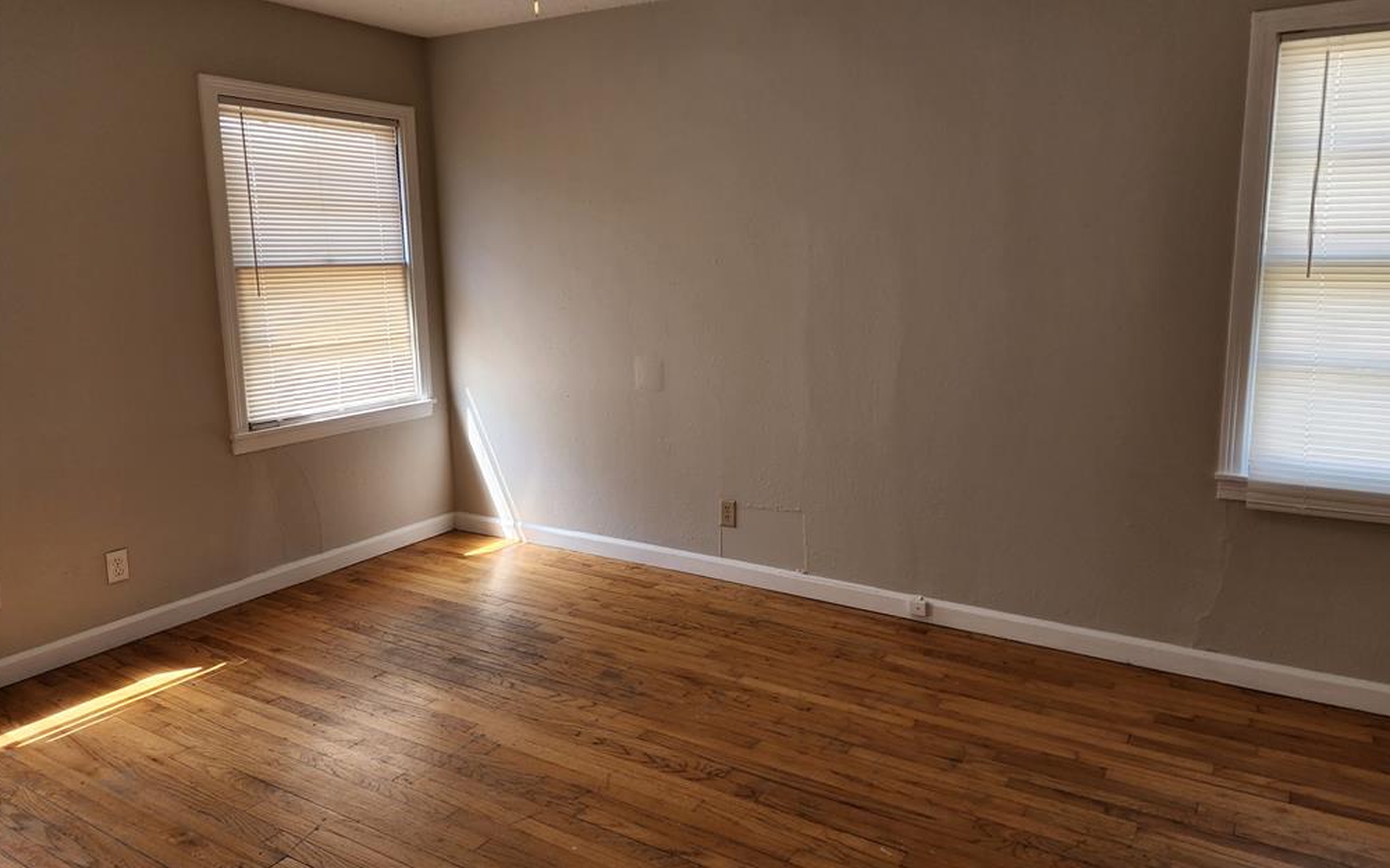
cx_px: 703
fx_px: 947
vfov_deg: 49.2
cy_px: 401
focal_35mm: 25
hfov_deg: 72.6
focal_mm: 6.4
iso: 100
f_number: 1.8
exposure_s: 1/120
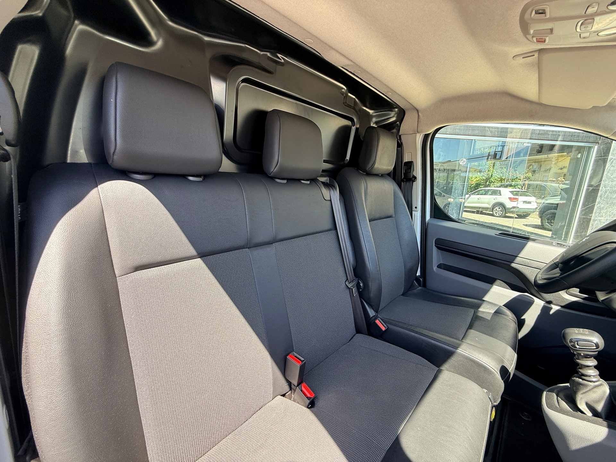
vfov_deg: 85.7
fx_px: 249
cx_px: 308
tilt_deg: -10.6
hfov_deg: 102.1
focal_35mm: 14
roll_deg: -2.8
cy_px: 231
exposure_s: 1/106
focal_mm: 2.22
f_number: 2.2
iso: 64
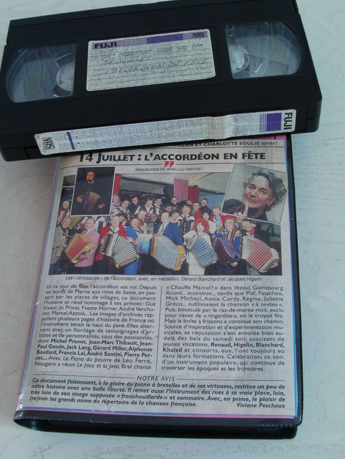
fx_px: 637
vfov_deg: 39.6
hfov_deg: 30.3
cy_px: 207
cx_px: 162
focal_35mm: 48
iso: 107
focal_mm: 6.3
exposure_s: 1/30
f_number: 3.5
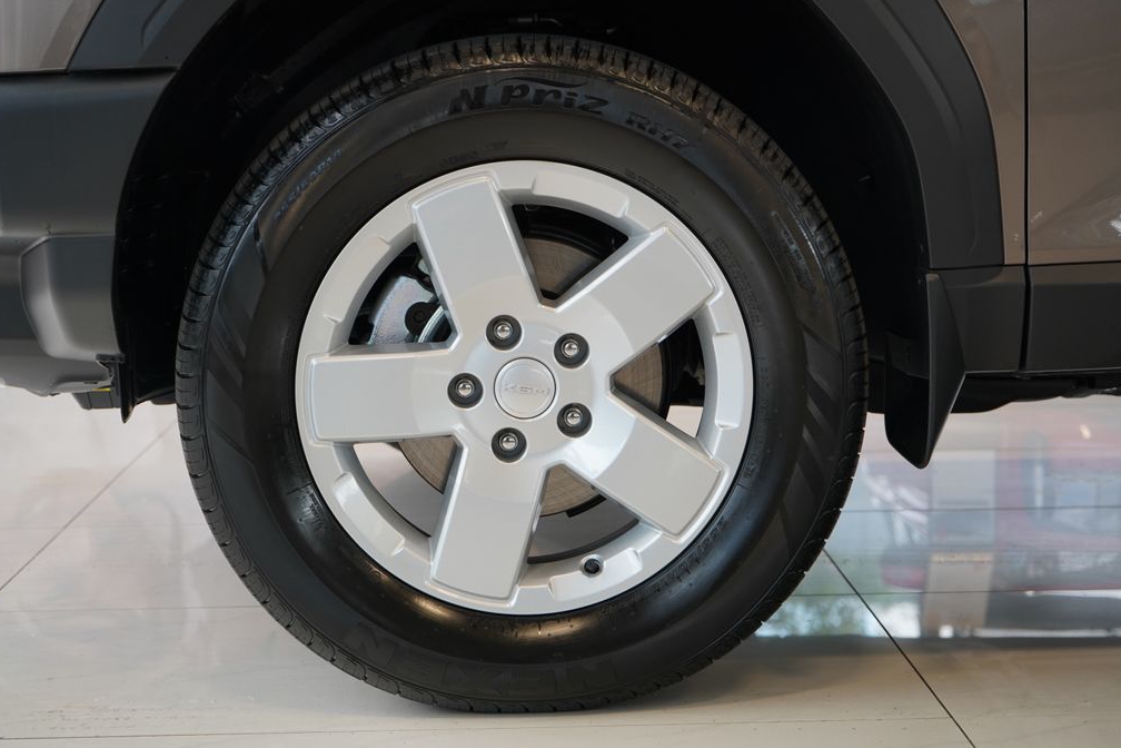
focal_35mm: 64
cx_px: 555
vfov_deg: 21.2
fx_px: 1993
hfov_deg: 31.4
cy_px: 377
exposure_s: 1/80
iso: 400
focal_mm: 63
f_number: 5.6
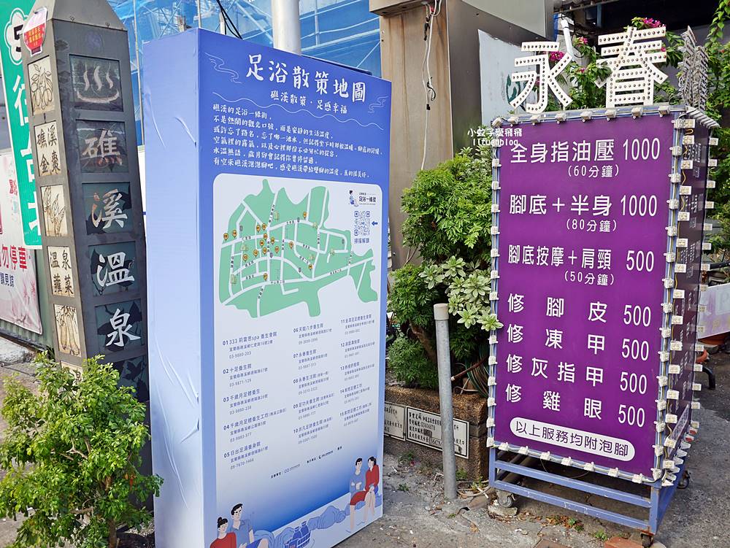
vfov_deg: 49.8
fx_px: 591
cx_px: 365
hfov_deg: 63.4
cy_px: 274
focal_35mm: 28
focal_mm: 14
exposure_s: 1/400
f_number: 2.5
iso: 200
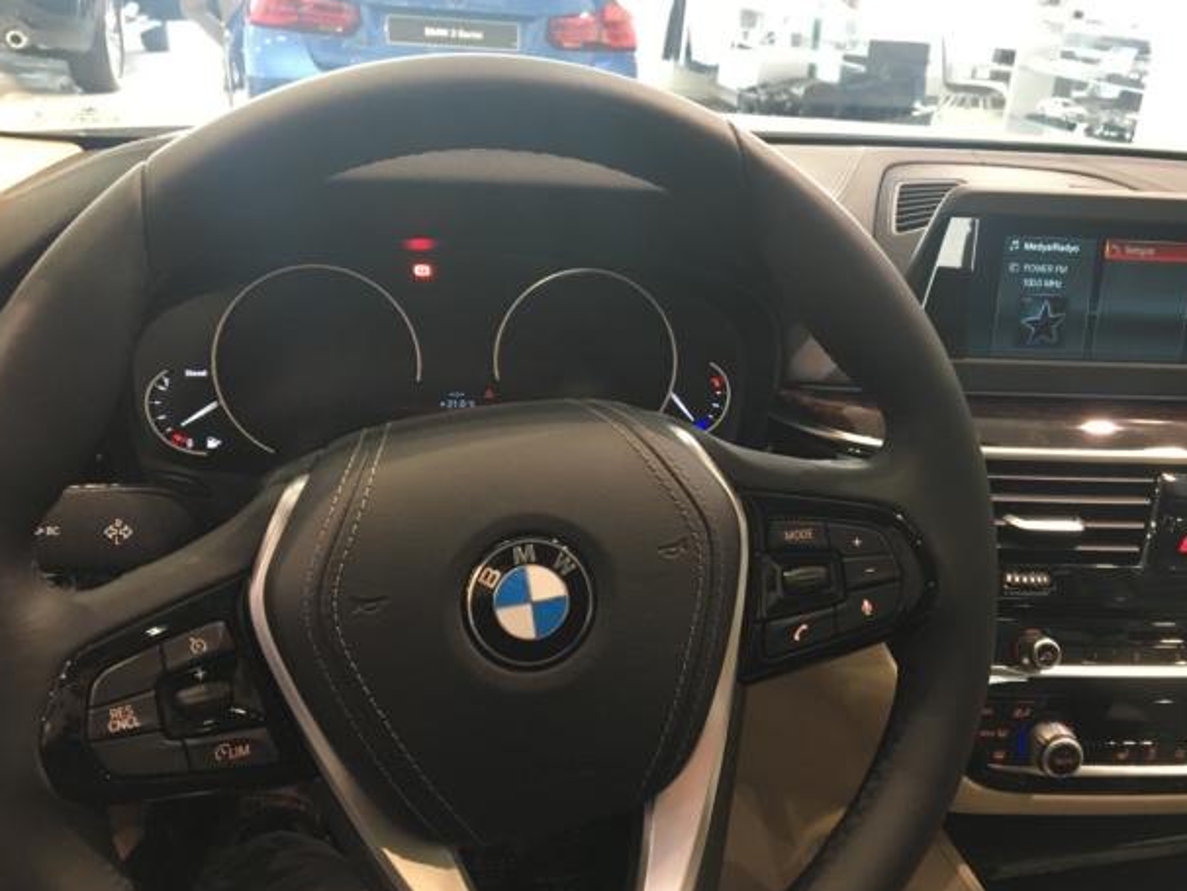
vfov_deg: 43.0
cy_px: 445
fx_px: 1132
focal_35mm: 33
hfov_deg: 55.2
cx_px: 660
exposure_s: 1/33
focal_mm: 4.15
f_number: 2.2
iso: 200
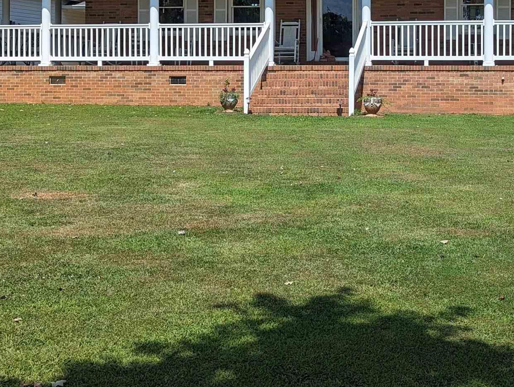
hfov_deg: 32.3
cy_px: 62
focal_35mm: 59
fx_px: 877
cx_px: 355
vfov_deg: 24.4
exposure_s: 1/2762
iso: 46
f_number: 1.85
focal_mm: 6.81
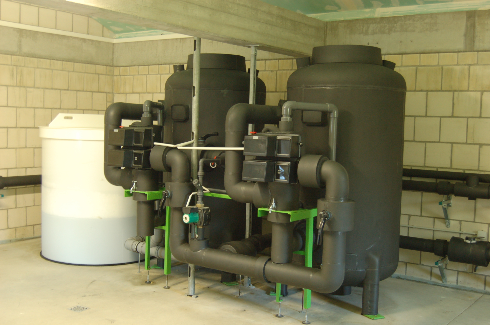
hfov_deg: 46.5
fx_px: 571
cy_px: 162
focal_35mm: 42
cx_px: 245
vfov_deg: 31.8
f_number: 4.2
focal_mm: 28
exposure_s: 1/8
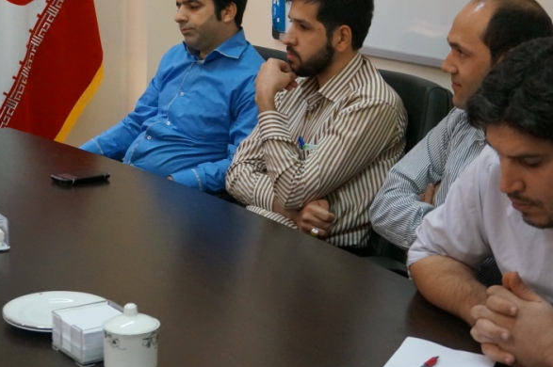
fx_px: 1164
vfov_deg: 17.8
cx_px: 191
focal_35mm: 76
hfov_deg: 26.6
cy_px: 79
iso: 3200
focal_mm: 29
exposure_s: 1/100
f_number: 4.5
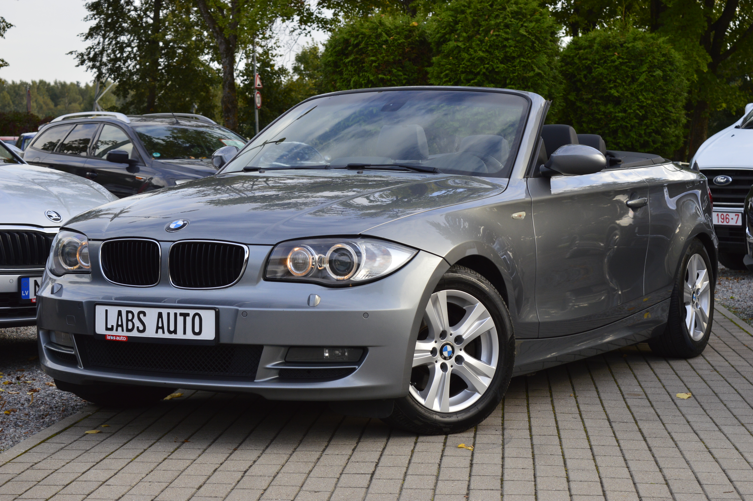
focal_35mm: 78
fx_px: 1630
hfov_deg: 26.0
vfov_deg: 17.5
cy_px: 250
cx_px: 376
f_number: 10
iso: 400
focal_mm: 52
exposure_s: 1/200
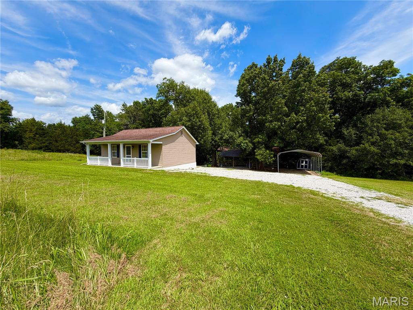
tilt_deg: -3.0
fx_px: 167
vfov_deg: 85.7
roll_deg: +0.3
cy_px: 155
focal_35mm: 14
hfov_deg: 102.1
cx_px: 206
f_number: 2.2
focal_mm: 2.22
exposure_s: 1/928
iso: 20
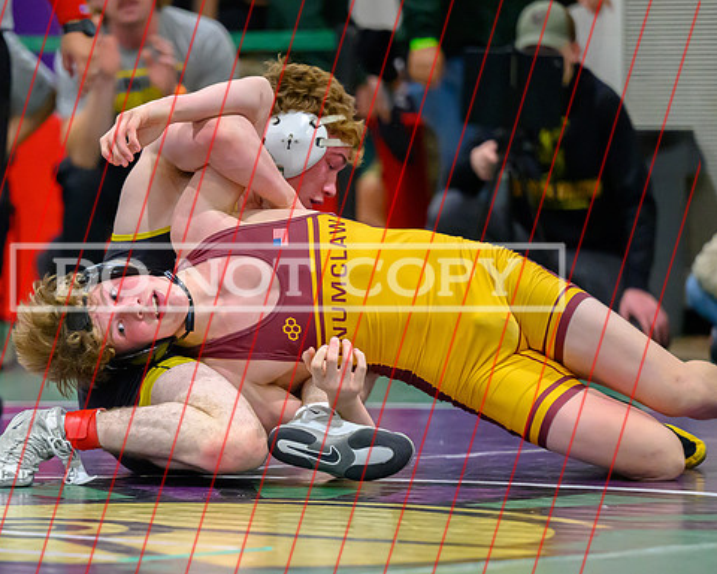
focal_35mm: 265
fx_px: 5623
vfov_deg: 5.8
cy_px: 383
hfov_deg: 7.3
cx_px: 193
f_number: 2.8
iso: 6400
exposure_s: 1/640
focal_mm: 160
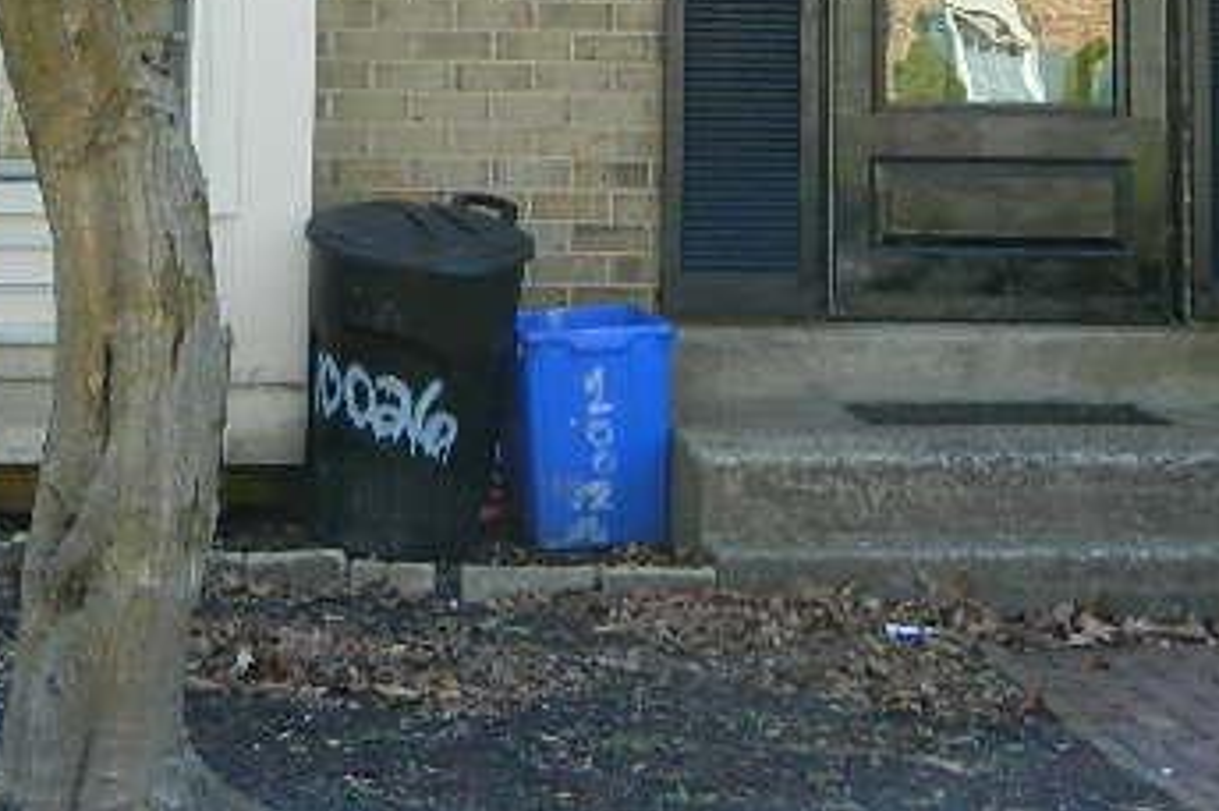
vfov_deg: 10.4
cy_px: -478
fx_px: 4298
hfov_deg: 16.1
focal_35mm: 127
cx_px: 571
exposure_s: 1/125
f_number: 3.5
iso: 80
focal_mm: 7.3
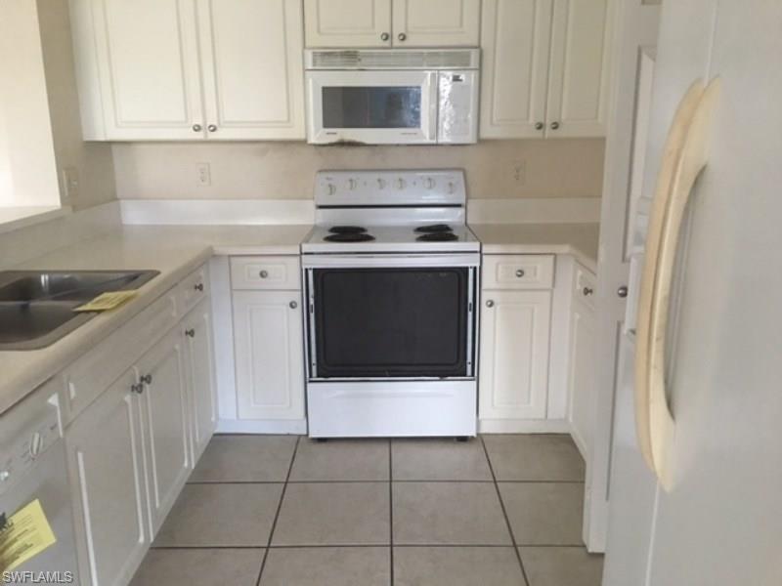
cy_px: 293
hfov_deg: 61.7
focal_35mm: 29
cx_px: 391
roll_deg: +0.0
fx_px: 655
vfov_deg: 48.2
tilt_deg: -13.3
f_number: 2.2
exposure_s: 1/8
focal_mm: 4.15
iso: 100
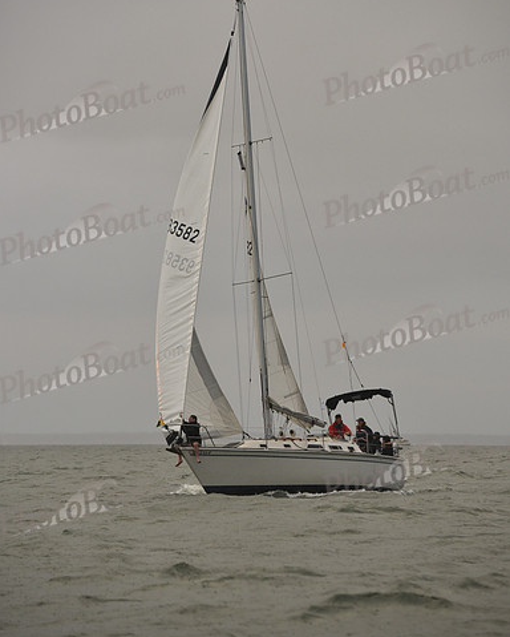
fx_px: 2996
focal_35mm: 159
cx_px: 254
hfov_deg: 9.7
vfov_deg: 12.1
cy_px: 282
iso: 400
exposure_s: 1/500
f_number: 4.5
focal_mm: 140
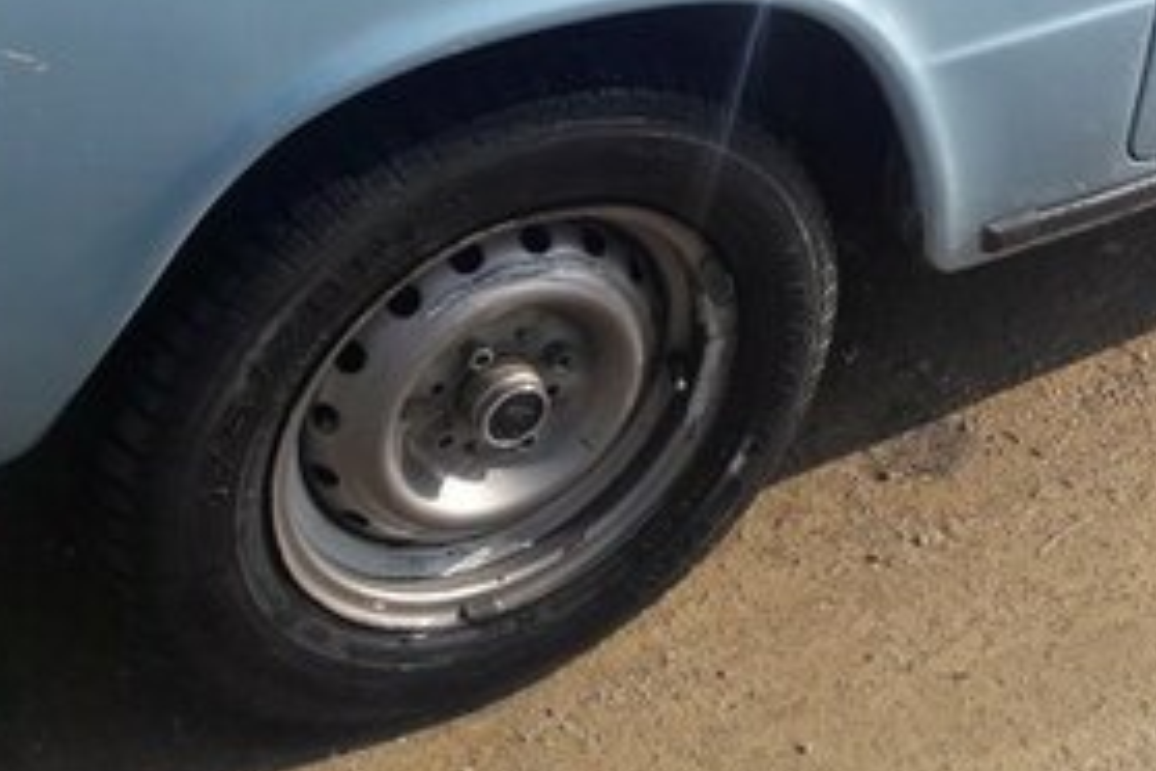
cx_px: 1177
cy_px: -160
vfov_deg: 18.7
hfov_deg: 27.4
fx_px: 2215
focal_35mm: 69
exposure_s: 1/1076
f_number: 1.9
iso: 40
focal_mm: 3.7
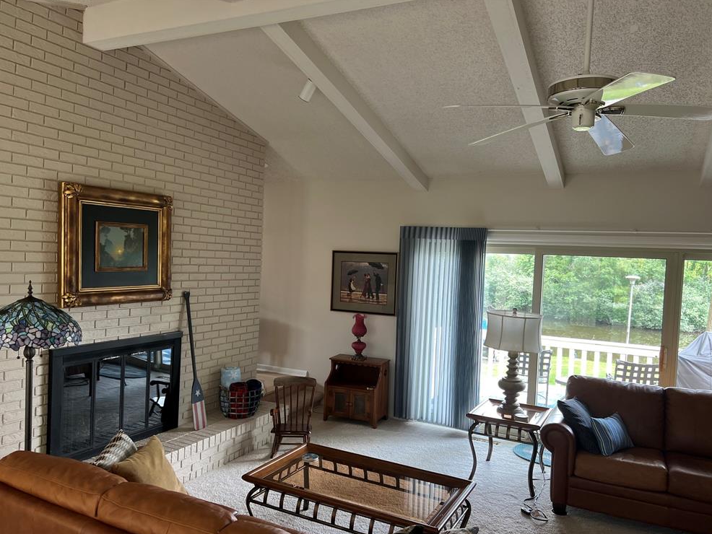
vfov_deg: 51.4
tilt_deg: -2.6
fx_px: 555
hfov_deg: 65.3
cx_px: 358
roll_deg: -2.1
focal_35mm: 27
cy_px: 274
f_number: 1.5
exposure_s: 1/112
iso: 125
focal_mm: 5.7
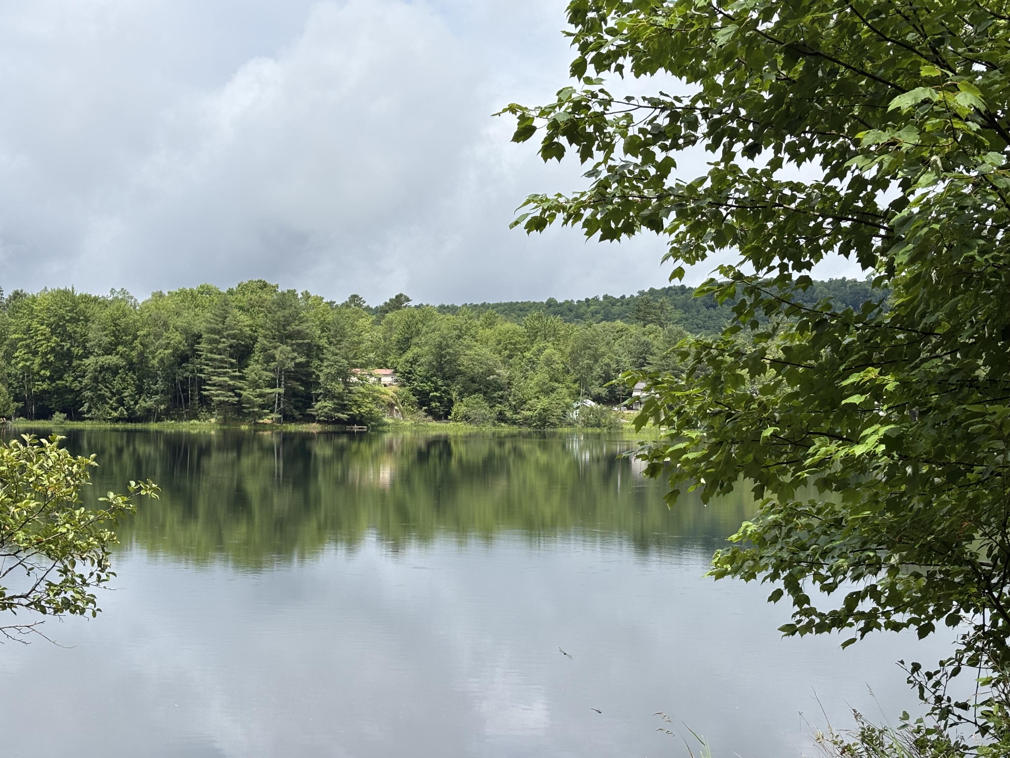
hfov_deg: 36.8
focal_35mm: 52
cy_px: 379
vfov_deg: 28.0
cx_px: 505
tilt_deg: +0.5
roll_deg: -1.0
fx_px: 1517
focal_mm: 5.96
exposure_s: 1/3115
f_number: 1.6
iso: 40
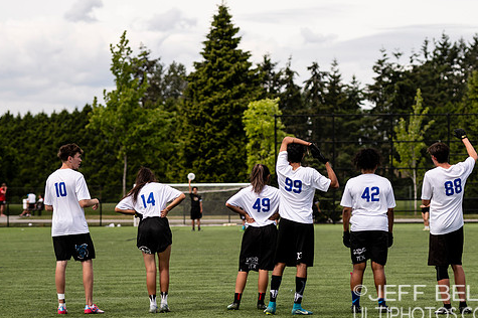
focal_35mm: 165
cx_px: 287
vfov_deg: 8.3
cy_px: 139
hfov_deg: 12.5
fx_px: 2189
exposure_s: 1/4000
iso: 160
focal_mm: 90
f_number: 2.8
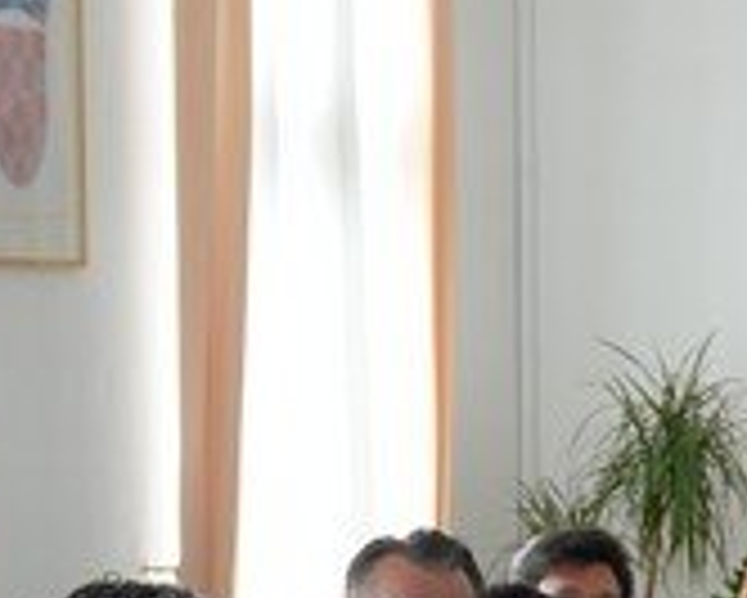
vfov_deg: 7.5
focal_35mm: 200
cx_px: 1017
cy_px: 1005
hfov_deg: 9.4
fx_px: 4435
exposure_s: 1/160
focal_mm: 34.6
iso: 400
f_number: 4
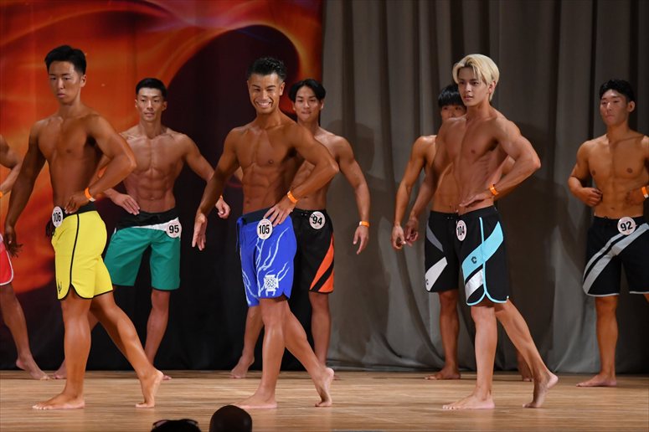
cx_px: 324
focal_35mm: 225
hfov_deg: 9.2
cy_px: 216
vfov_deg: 6.1
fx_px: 4054
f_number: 5.6
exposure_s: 1/400
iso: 3200
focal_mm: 150
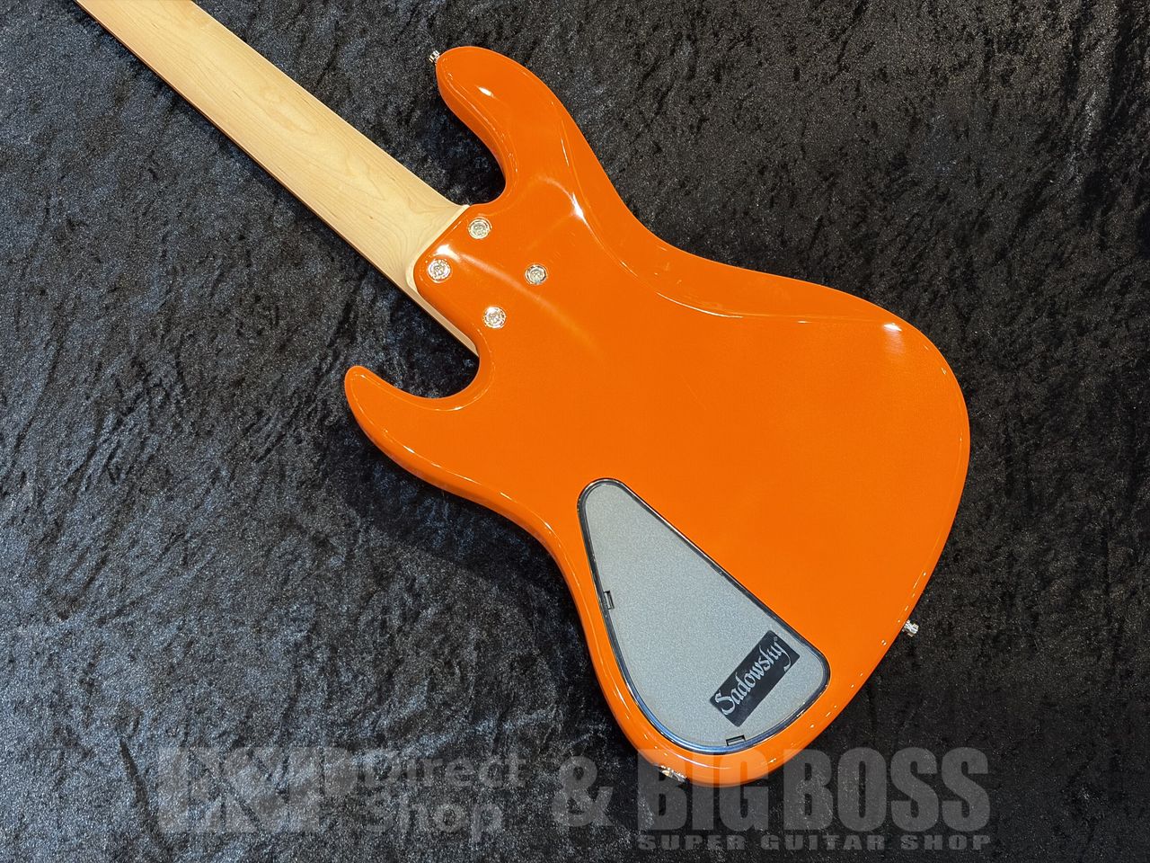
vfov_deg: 28.0
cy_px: 432
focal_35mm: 52
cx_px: 575
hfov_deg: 36.8
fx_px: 1728
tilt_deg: -74.1
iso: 100
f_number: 1.6
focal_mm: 5.96
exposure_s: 1/40
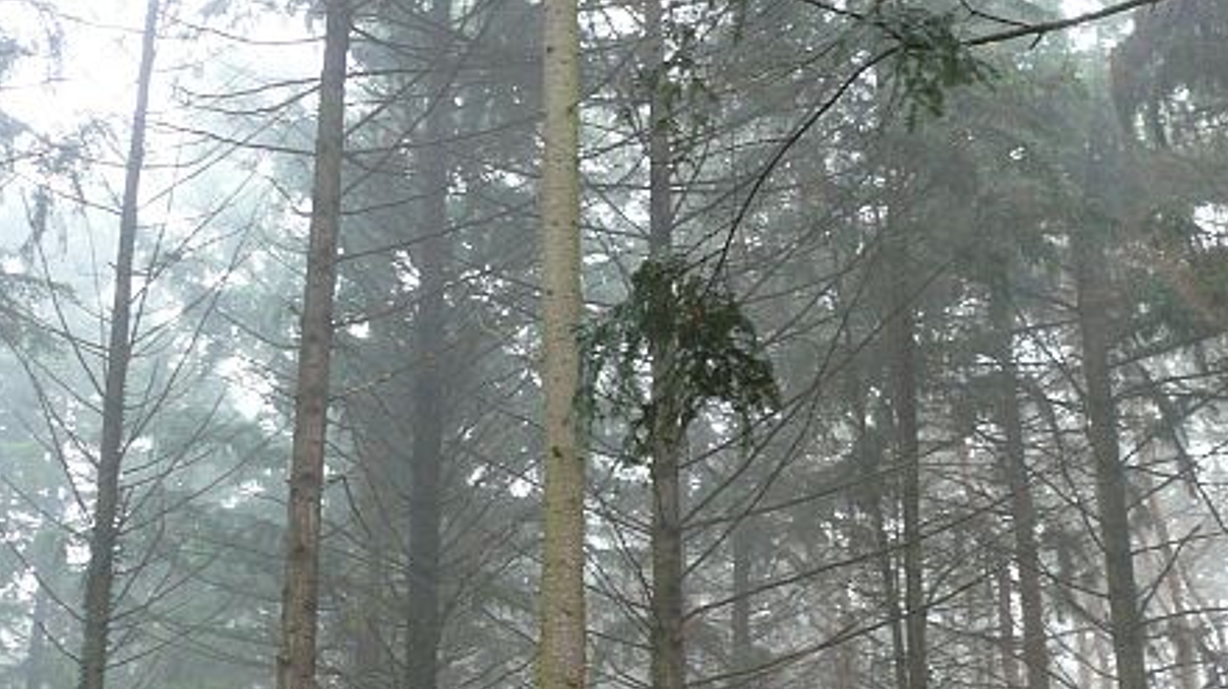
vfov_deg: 23.0
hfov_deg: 39.9
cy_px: 430
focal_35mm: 52
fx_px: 1692
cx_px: 617
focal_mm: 7.4
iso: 100
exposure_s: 1/40
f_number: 2.8
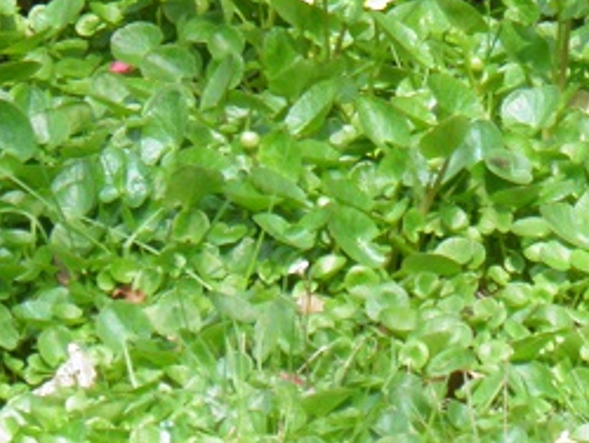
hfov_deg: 3.1
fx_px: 11036
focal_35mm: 648
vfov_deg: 2.3
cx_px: 547
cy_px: -71
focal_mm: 29.2
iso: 50
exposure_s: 1/100
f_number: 4.1
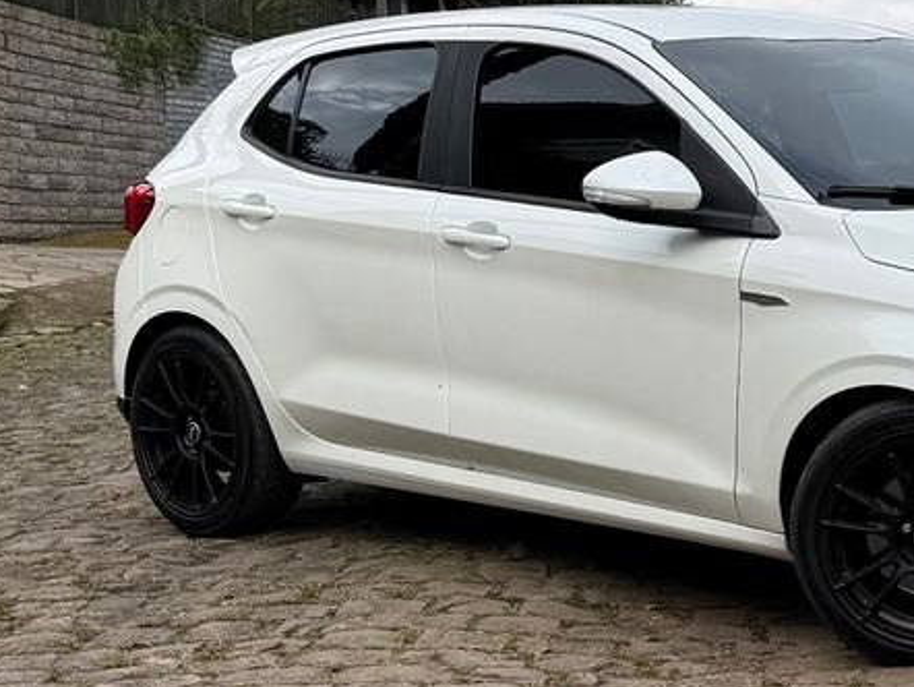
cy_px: 186
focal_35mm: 44
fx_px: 1162
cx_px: 792
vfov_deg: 32.4
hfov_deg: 40.3
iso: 80
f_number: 1.78
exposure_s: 1/1618
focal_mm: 6.76
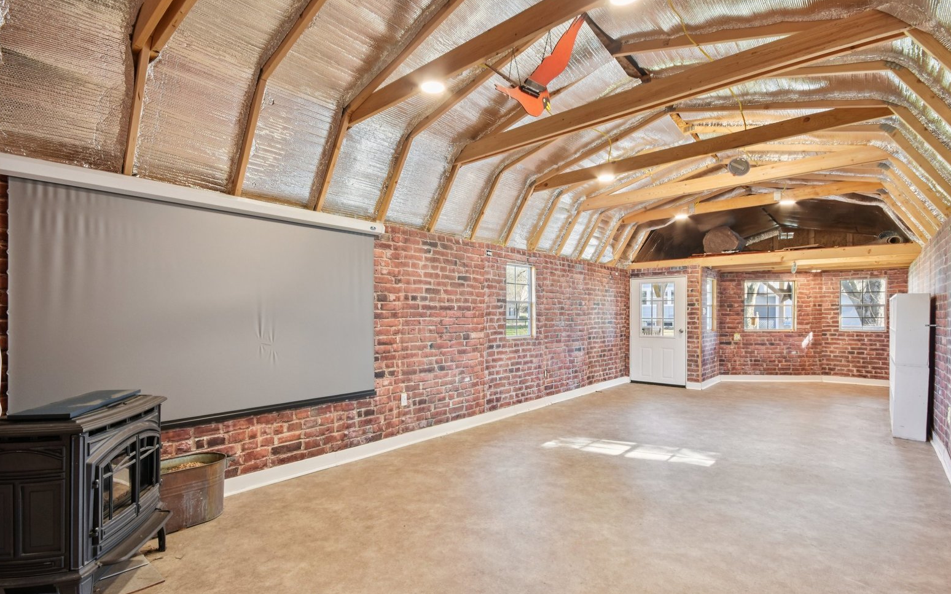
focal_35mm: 16
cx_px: 463
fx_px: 415
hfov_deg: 97.8
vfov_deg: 71.1
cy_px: 319
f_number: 8
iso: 500
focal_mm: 10
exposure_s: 1/8
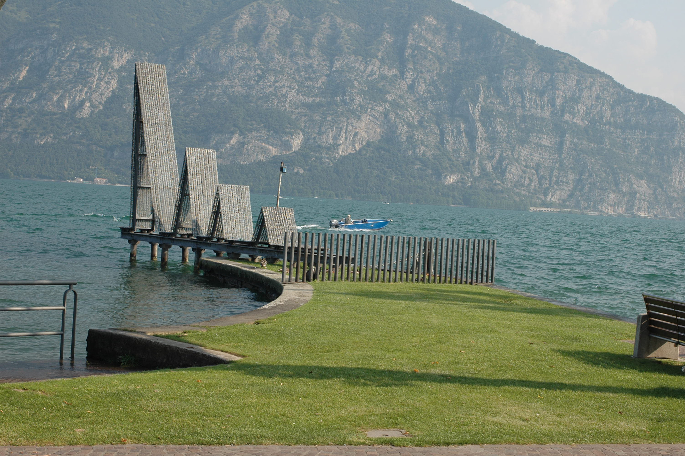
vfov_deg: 21.5
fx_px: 1198
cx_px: 342
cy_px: 228
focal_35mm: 63
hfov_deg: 31.9
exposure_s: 1/350
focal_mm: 42
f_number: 9.5
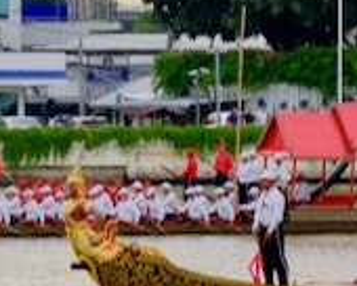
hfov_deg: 4.6
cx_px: 603
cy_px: 210
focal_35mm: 416
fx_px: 4395
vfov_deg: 3.7
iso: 250
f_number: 5.6
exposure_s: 1/800
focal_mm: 39.6
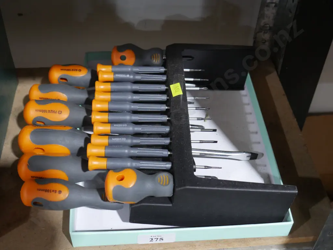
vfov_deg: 30.3
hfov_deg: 39.6
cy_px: 125
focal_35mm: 48
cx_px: 166
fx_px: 462
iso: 2000
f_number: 5.2
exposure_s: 1/60
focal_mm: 24
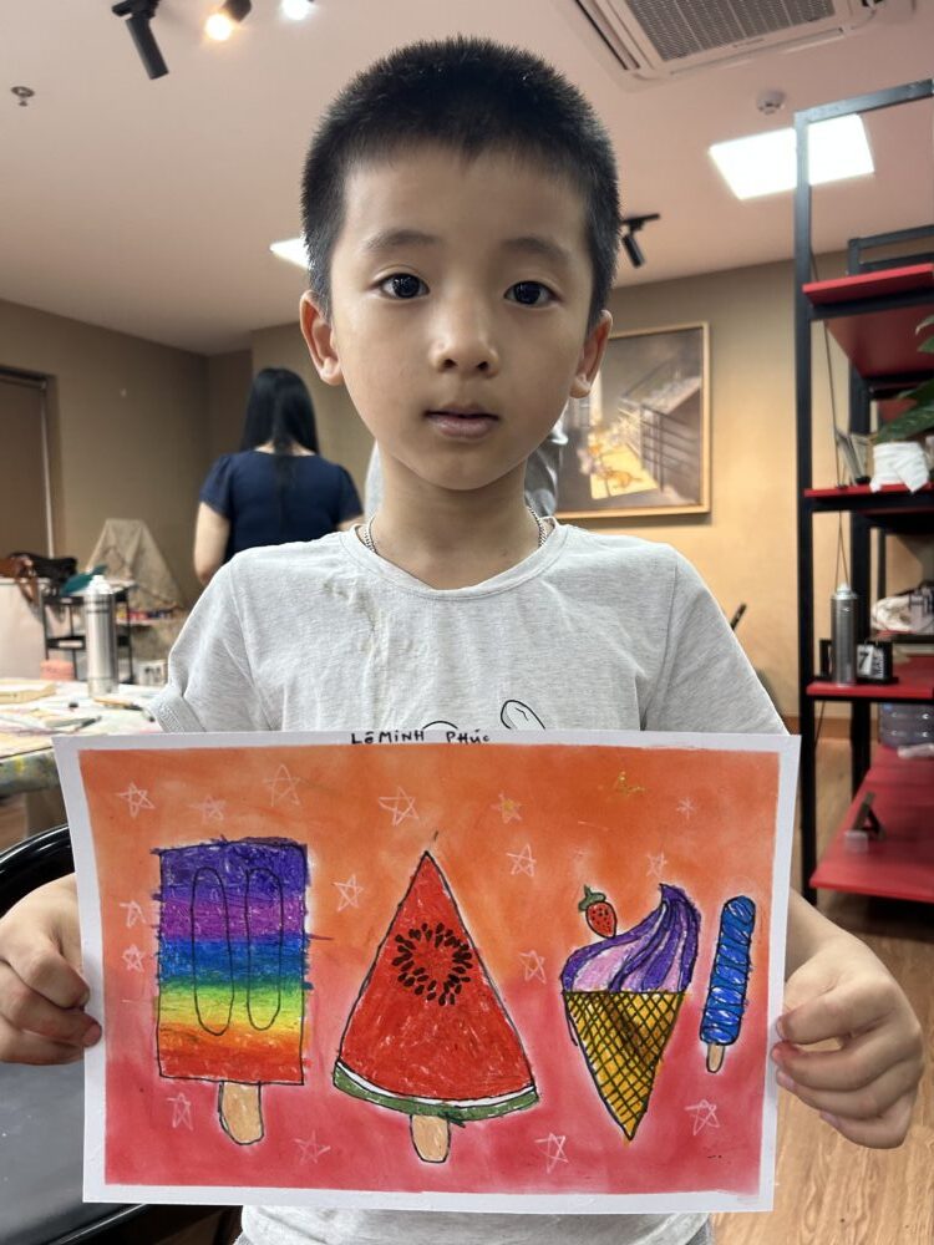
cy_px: 622
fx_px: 935
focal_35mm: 26
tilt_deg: -2.6
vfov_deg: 67.3
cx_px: 467
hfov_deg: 53.1
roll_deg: +0.6
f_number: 1.5
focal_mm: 5.7
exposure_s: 1/102
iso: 125
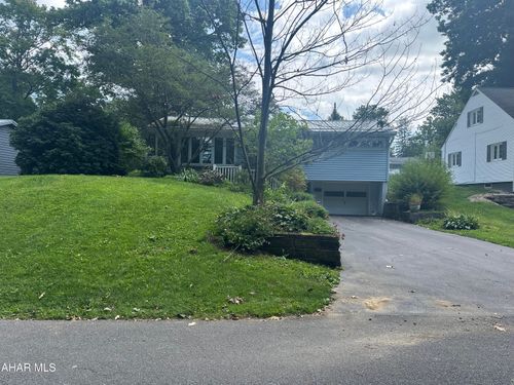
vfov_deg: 56.8
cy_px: 192
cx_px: 257
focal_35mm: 24
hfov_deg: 71.6
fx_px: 356
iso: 80
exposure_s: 1/1357
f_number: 1.78
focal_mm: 6.86
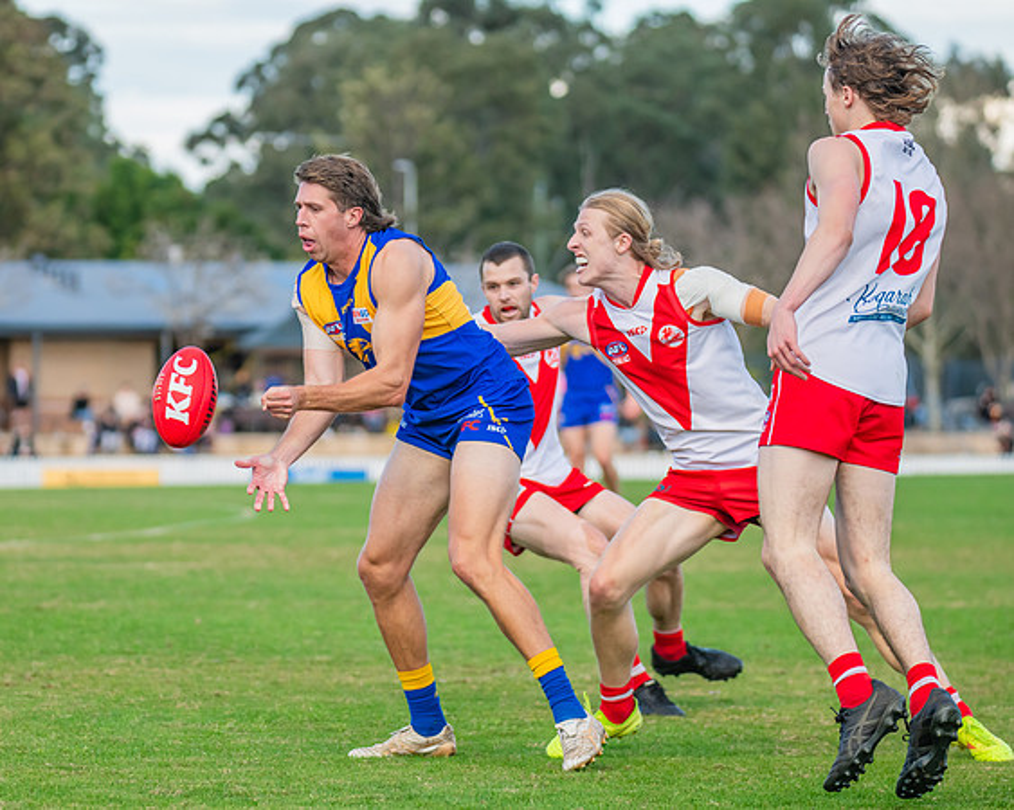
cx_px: 405
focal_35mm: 214
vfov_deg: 7.2
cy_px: 405
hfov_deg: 9.0
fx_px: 6426
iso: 800
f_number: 5
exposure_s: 1/1250
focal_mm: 190
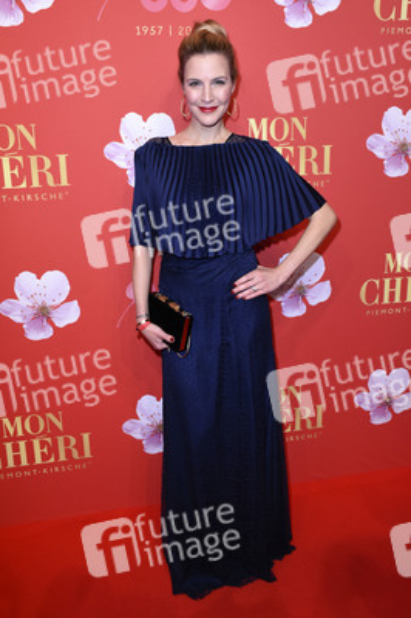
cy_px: 309
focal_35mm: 36
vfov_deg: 53.2
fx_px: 618
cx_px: 206
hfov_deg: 36.8
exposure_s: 1/160
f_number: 6.3
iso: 1600
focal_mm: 24
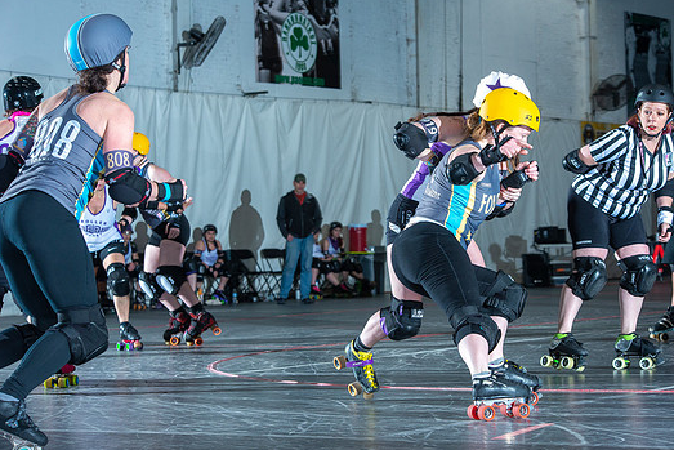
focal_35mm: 111
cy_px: 211
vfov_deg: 12.3
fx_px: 2079
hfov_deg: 18.4
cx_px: 367
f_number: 7.1
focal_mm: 100
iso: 800
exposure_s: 1/160
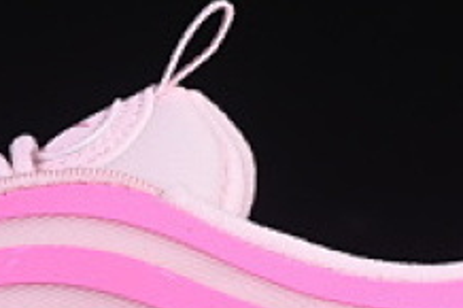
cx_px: -19
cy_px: 321
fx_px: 4781
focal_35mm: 372
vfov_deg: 3.7
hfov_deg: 5.5
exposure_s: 1/80
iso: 160
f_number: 8
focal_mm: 50
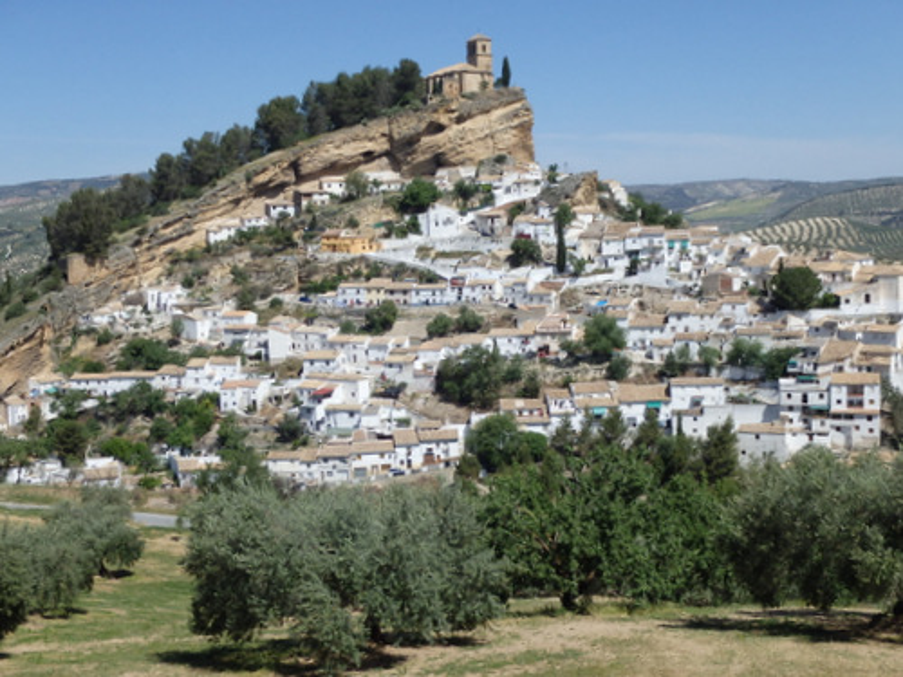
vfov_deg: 33.6
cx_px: 452
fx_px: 1122
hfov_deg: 43.9
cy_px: 338
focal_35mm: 43
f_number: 14
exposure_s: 1/125
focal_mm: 7.7
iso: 125
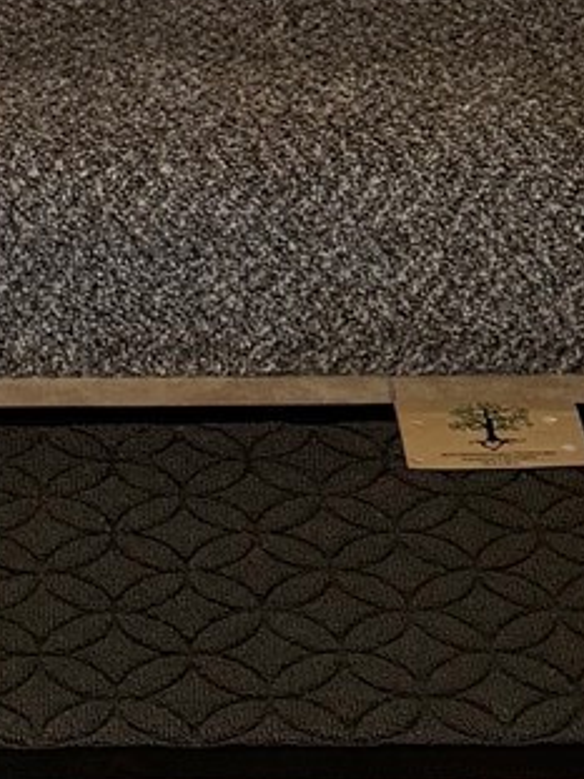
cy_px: -596
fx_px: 3557
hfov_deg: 9.4
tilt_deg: -12.8
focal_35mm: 158
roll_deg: -0.1
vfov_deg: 11.6
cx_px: 125
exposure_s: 1/60
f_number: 1.78
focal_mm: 6.76
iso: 160
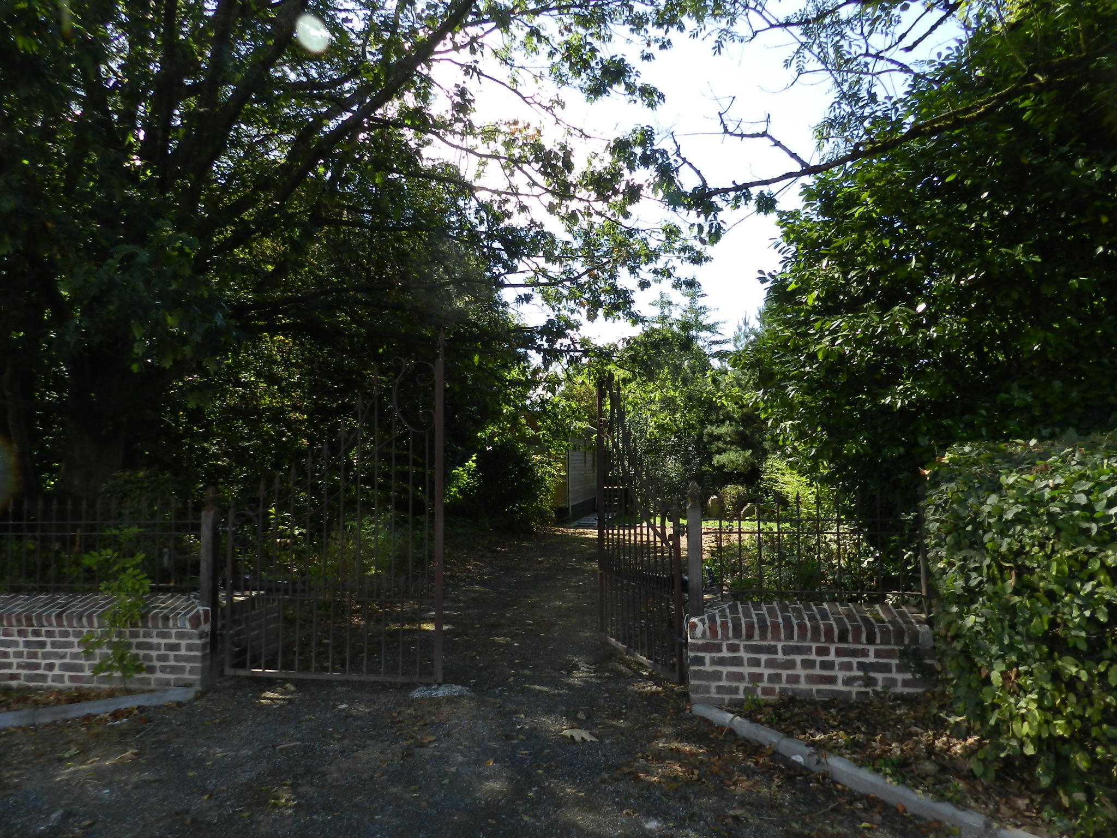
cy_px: 419
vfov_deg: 58.9
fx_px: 742
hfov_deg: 73.9
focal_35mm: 23
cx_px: 558
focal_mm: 4
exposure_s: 1/500
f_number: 3.4
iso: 160
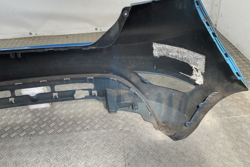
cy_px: 71
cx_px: 128
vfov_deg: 42.2
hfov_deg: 60.3
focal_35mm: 31
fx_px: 215
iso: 16
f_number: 1.8
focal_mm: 3
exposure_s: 1/123
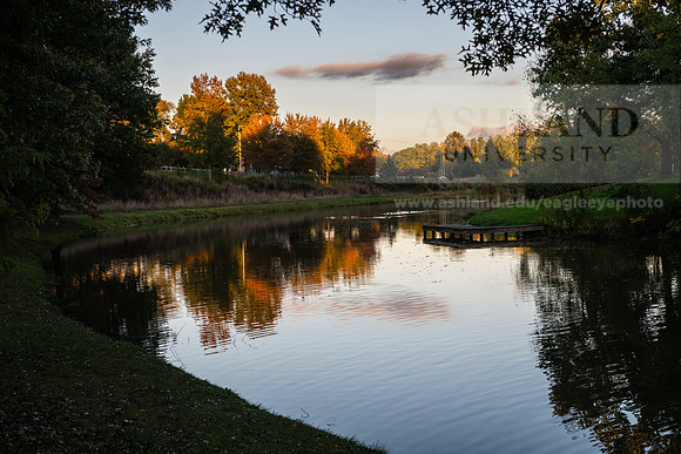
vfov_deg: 28.1
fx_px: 908
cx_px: 340
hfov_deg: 41.1
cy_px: 227
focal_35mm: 48
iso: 500
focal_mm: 48
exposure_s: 1/400
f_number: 5.6
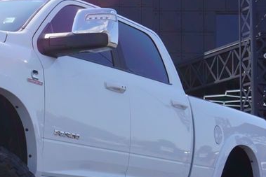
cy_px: 101
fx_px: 808
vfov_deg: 12.5
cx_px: -17
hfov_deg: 18.1
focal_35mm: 109
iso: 100
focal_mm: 27
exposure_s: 1/125
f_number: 10
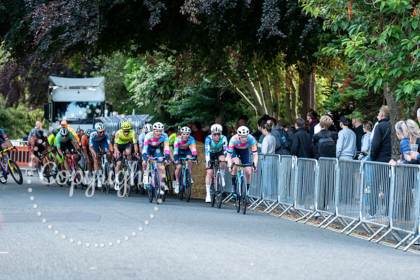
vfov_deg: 6.9
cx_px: 263
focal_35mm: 200
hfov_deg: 10.3
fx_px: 2336
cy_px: 135
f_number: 2.8
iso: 2500
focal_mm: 153
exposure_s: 1/1000
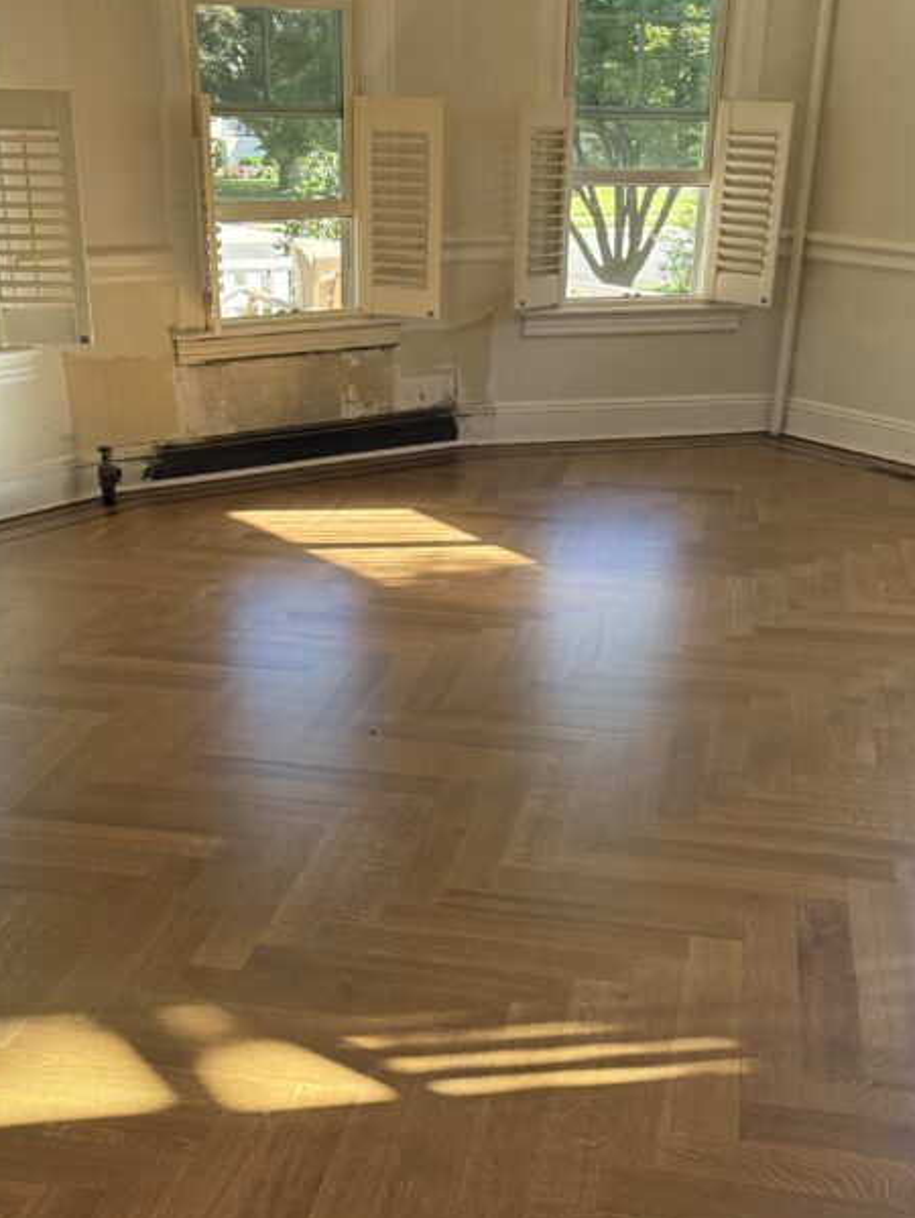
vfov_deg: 45.0
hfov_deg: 35.2
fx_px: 1443
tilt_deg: -26.1
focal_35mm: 41
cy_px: 824
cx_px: 466
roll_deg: -2.6
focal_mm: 6.76
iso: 200
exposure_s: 1/234
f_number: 1.78
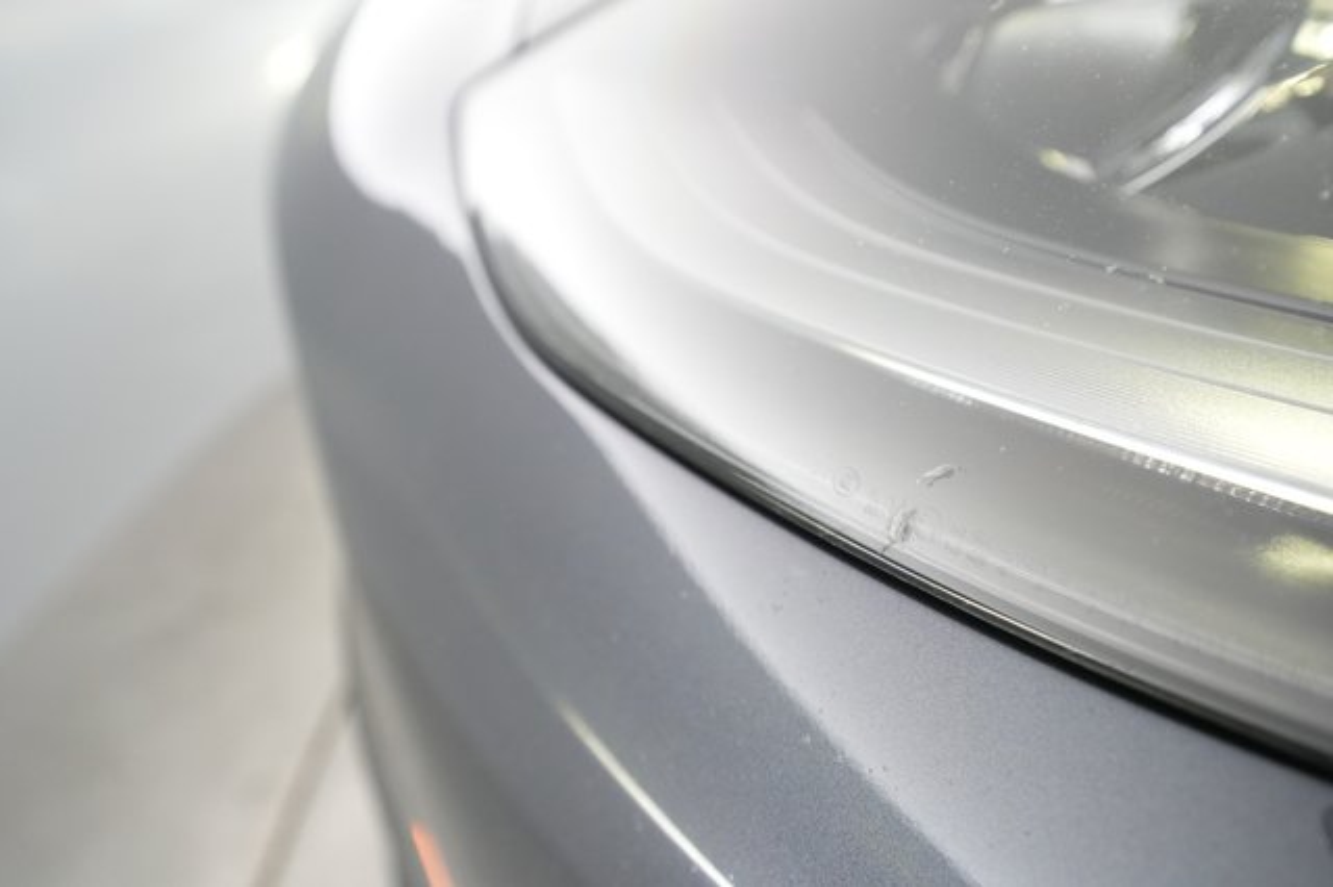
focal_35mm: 28
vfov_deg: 46.4
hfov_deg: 65.5
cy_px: 444
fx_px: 1036
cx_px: 666
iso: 4000
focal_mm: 28
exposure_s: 1/100
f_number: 4.5
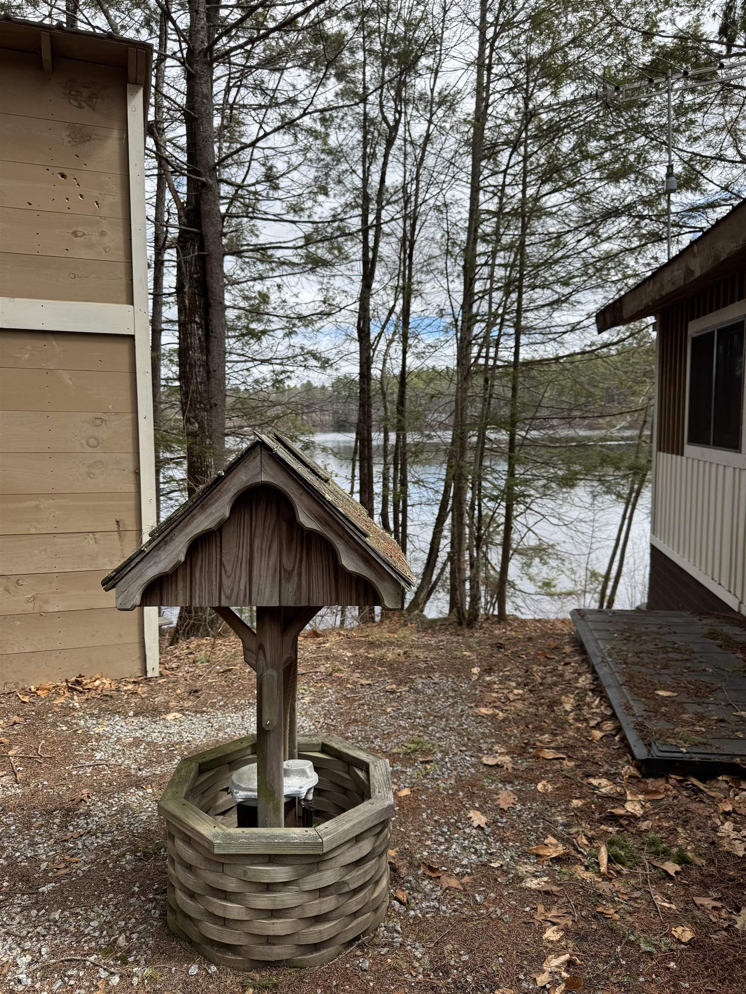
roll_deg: +0.2
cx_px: 373
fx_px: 690
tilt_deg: -7.9
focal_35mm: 24
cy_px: 497
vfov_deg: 71.6
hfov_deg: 56.8
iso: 80
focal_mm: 6.76
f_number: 1.78
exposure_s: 1/1767
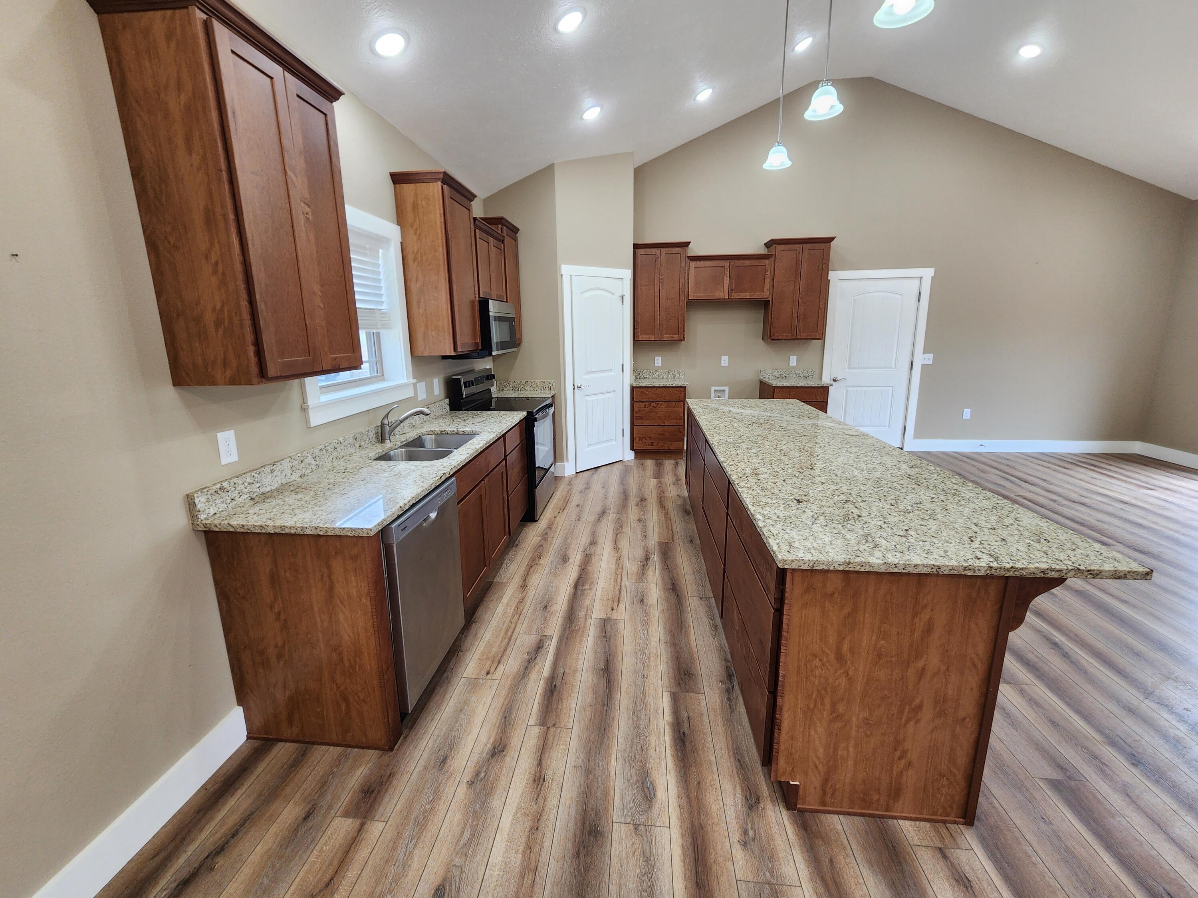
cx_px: 599
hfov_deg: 106.2
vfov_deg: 89.9
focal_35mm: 13
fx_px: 450
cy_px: 449
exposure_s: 1/60
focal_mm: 2.2
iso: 160
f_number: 2.2
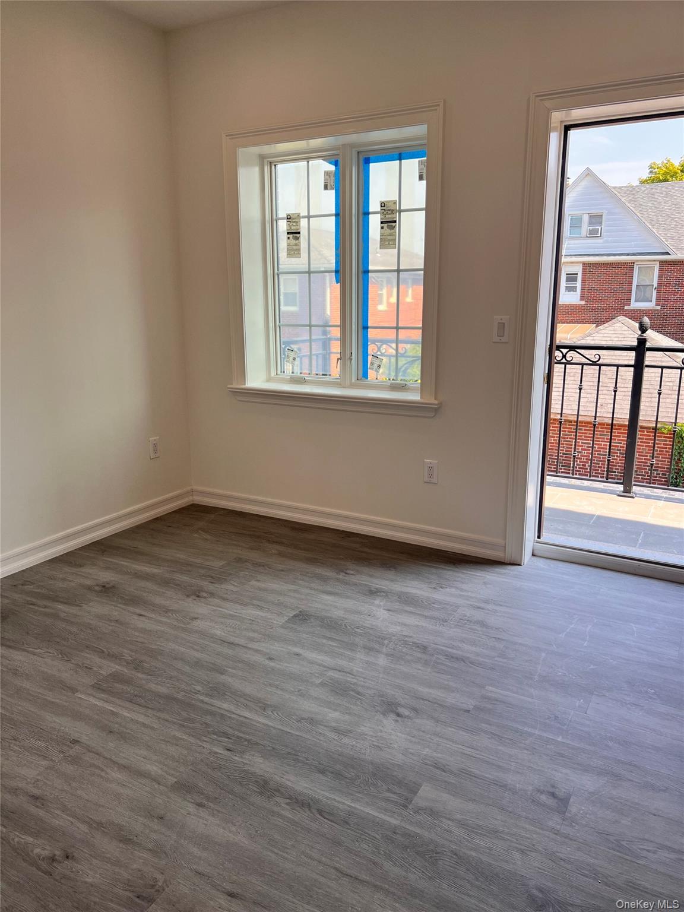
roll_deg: +0.7
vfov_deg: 67.3
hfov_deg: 53.1
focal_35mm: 26
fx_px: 685
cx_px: 342
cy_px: 456
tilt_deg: -12.7
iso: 50
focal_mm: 5.7
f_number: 1.5
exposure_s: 1/523
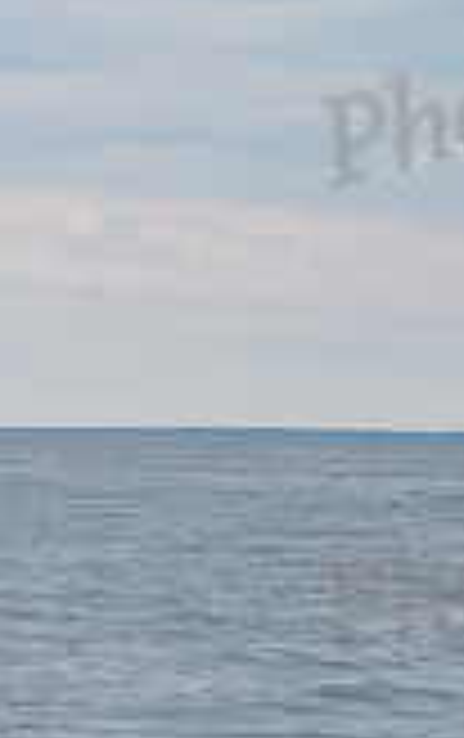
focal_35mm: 252
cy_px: 241
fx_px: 5081
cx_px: 1194
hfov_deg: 5.0
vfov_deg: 8.3
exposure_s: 1/800
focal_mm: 70
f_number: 4.5
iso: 250
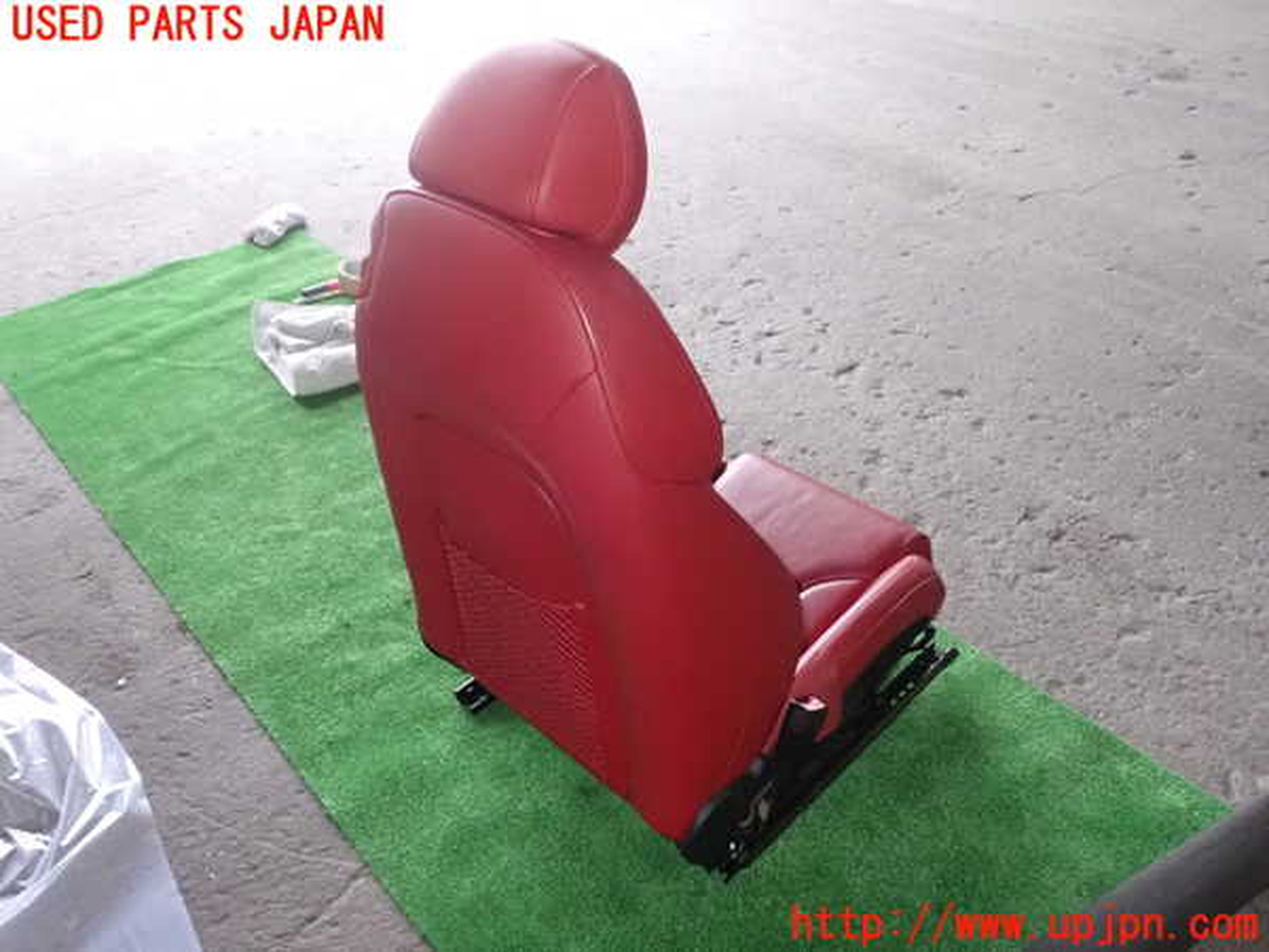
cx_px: 634
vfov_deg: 46.8
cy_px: 476
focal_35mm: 30
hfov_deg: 60.0
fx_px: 1100
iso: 1600
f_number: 9
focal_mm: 5.4
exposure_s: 1/30
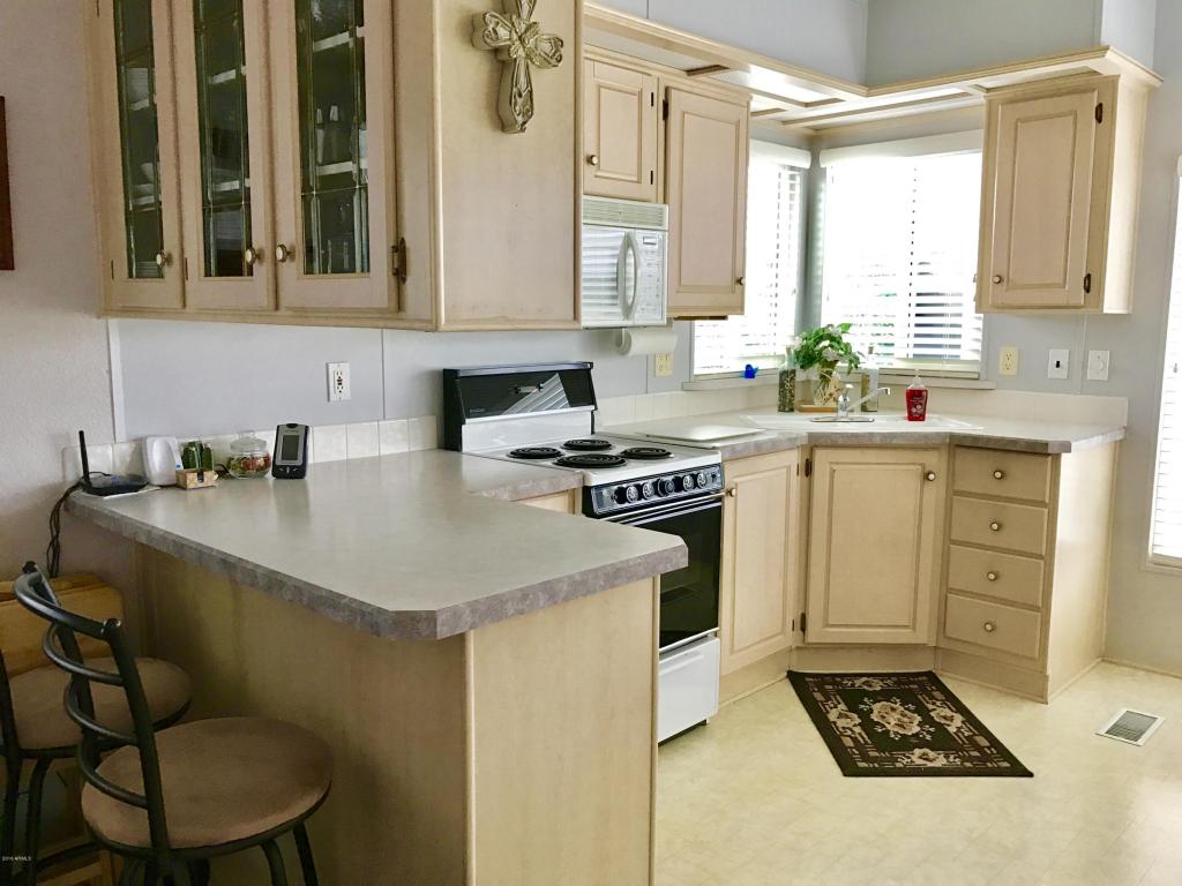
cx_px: 591
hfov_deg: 63.4
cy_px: 443
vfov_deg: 49.7
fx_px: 956
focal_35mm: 28
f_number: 1.8
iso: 40
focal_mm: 3.99
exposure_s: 1/30
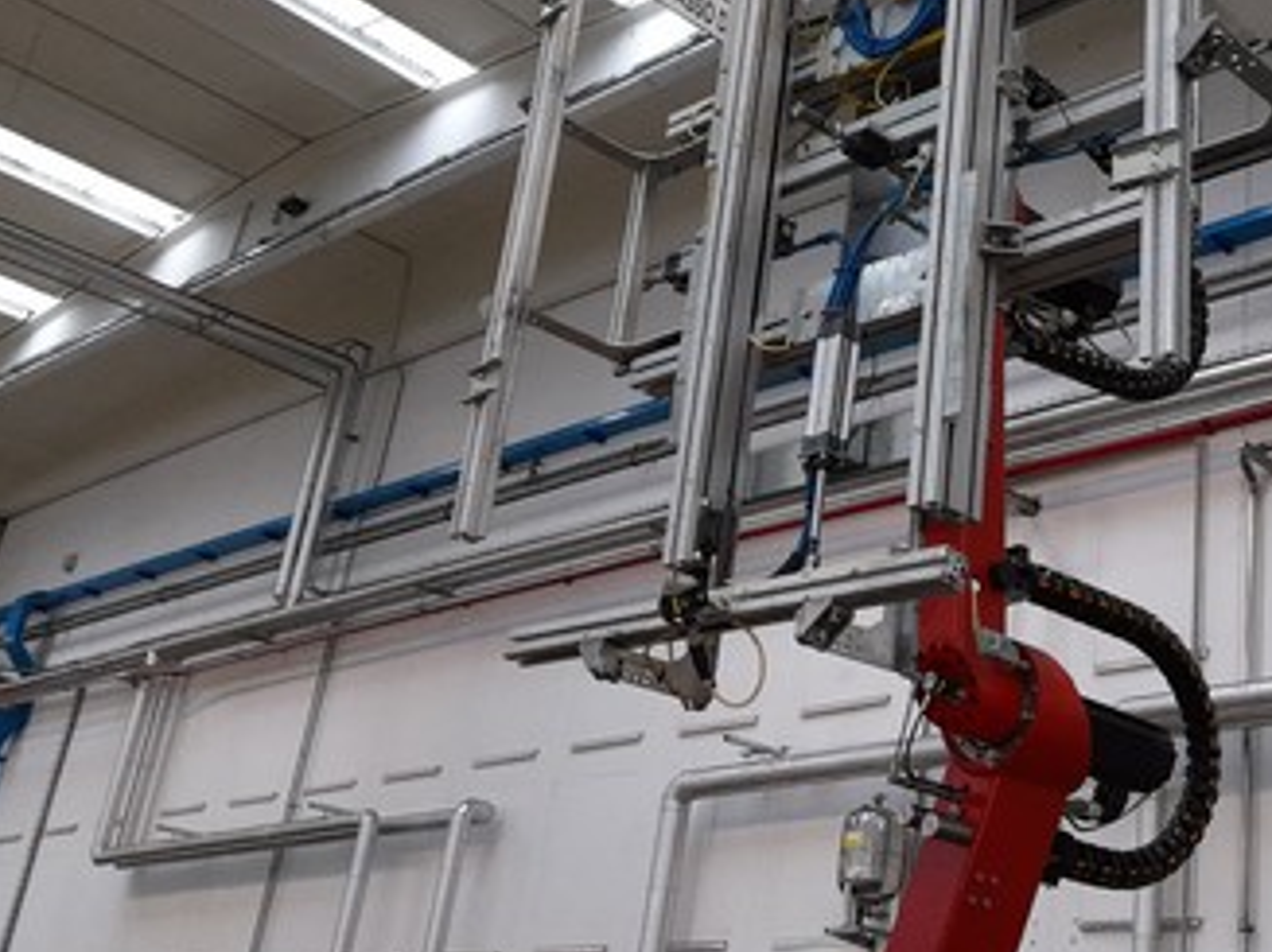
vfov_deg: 29.5
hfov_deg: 37.3
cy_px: 350
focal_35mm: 49
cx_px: 1042
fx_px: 1800
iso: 400
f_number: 2
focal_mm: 4.6
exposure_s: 1/60
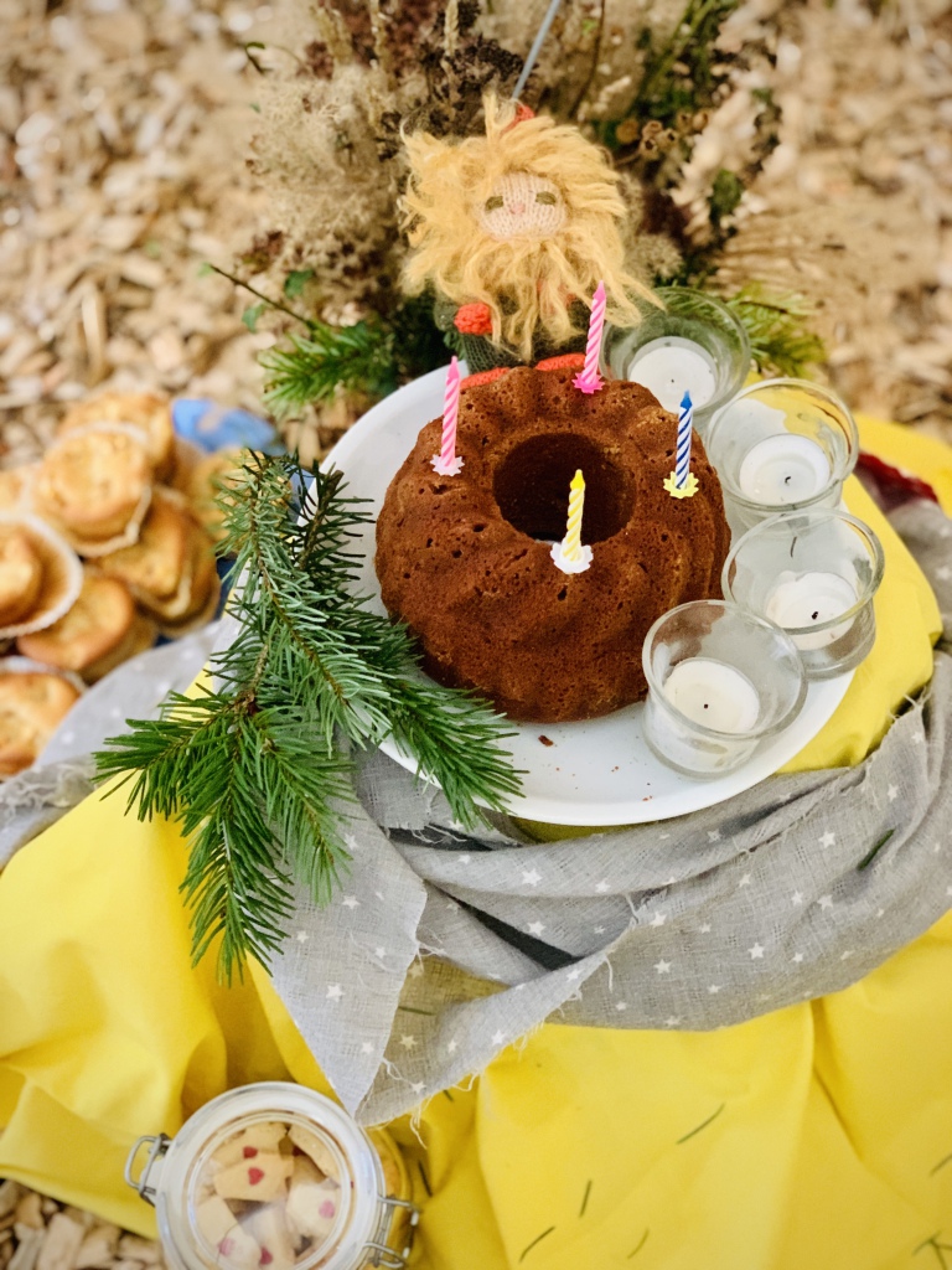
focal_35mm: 52
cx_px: 476
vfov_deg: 36.8
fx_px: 1907
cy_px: 635
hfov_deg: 28.0
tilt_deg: -59.3
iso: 800
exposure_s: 1/30
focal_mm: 6
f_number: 2.4
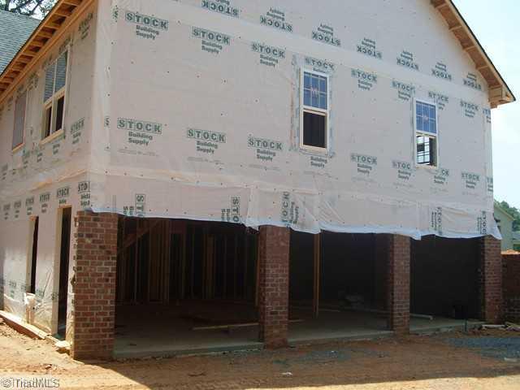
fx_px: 571
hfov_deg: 49.0
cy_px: 195
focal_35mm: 38
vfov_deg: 37.7
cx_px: 260
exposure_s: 1/125
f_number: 7.7
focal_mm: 6.3
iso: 80
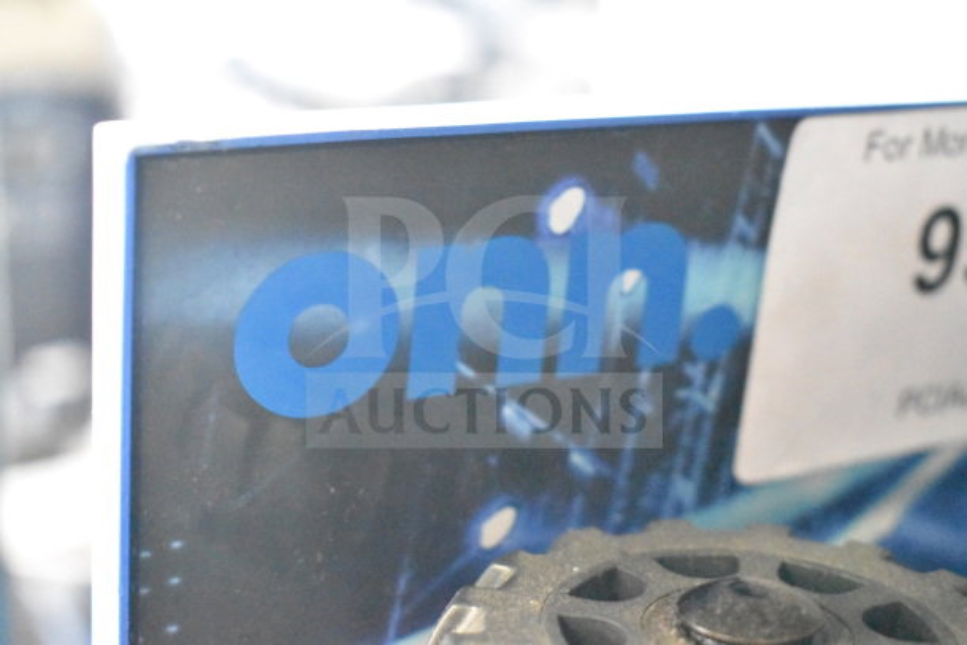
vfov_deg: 22.6
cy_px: 322
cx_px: 484
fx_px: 1612
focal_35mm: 60
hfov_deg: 33.4
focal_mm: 40
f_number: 4.8
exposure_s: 1/60
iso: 25600
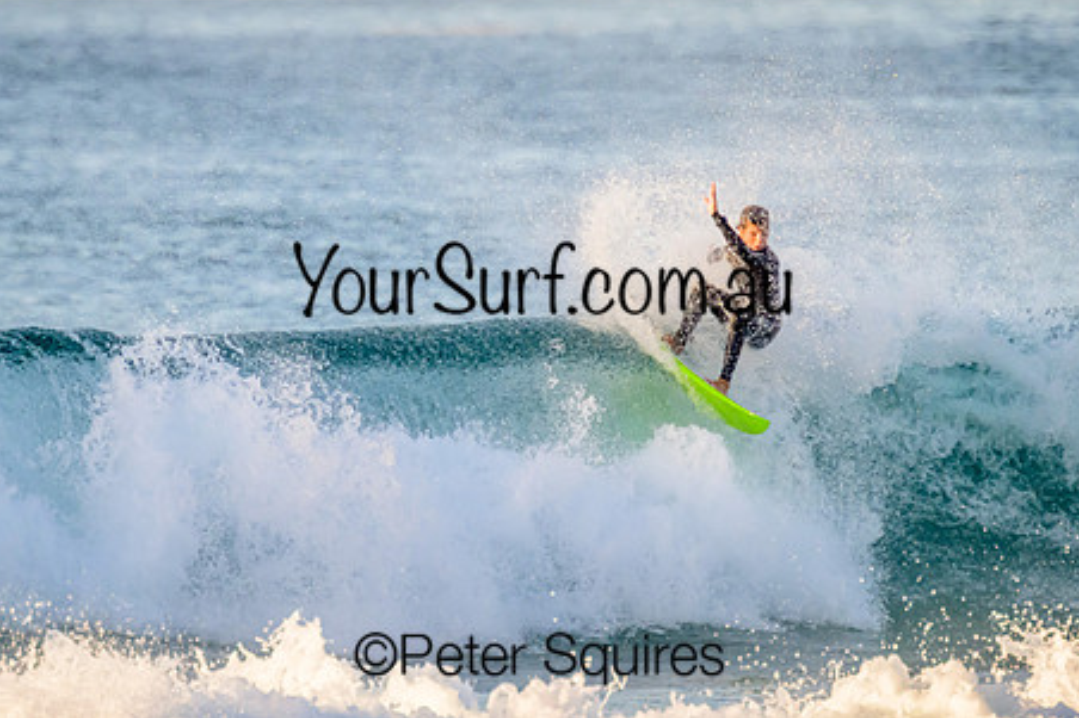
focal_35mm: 1049
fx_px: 31428
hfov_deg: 2.0
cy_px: 259
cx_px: 540
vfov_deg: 1.3
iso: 2200
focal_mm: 800
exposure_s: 1/1250
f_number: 11
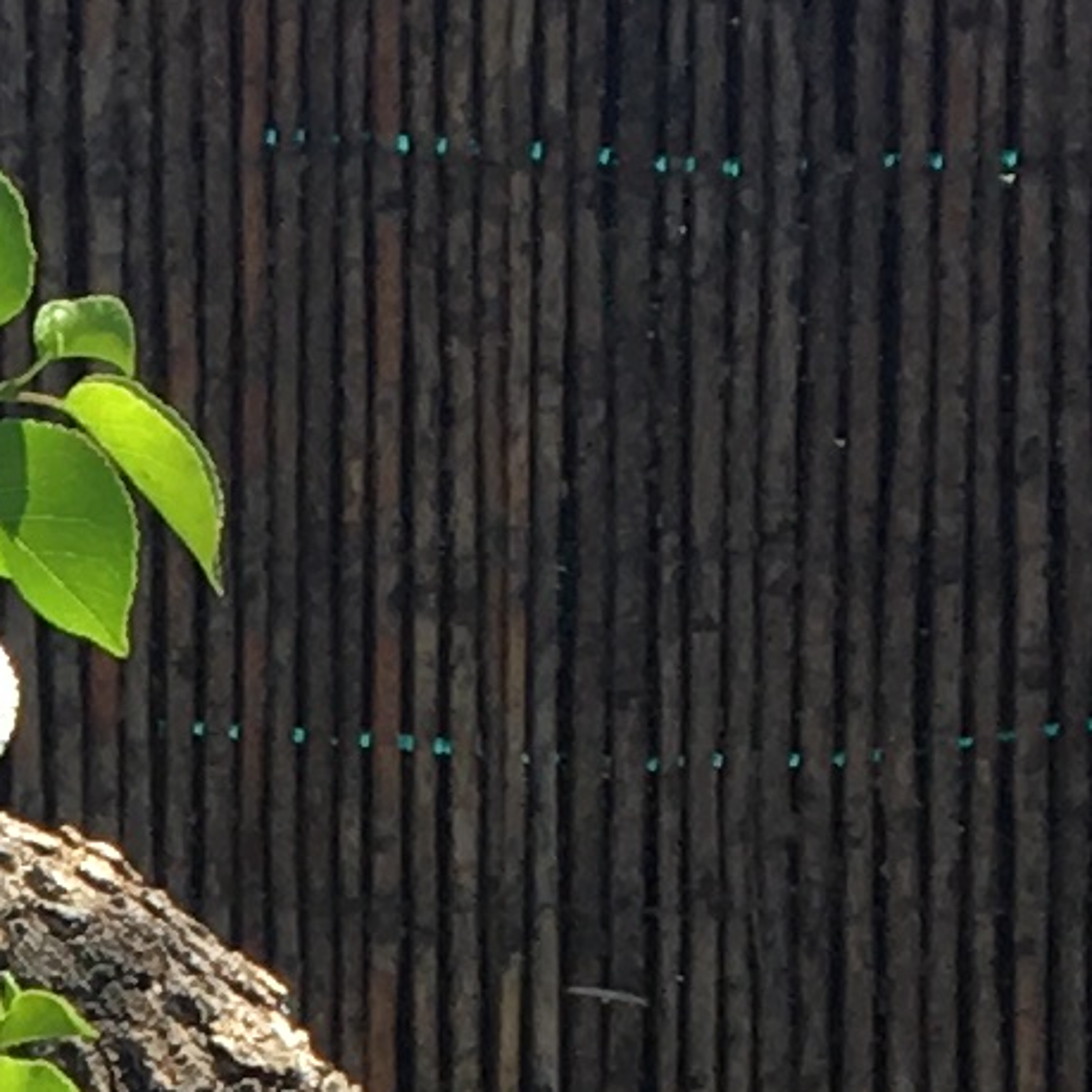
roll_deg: -0.8
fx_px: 8030
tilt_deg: -8.1
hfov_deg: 7.2
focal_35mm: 225
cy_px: 2436
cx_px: -1725
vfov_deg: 7.4
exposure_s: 1/388
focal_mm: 4.15
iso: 25
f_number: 2.2
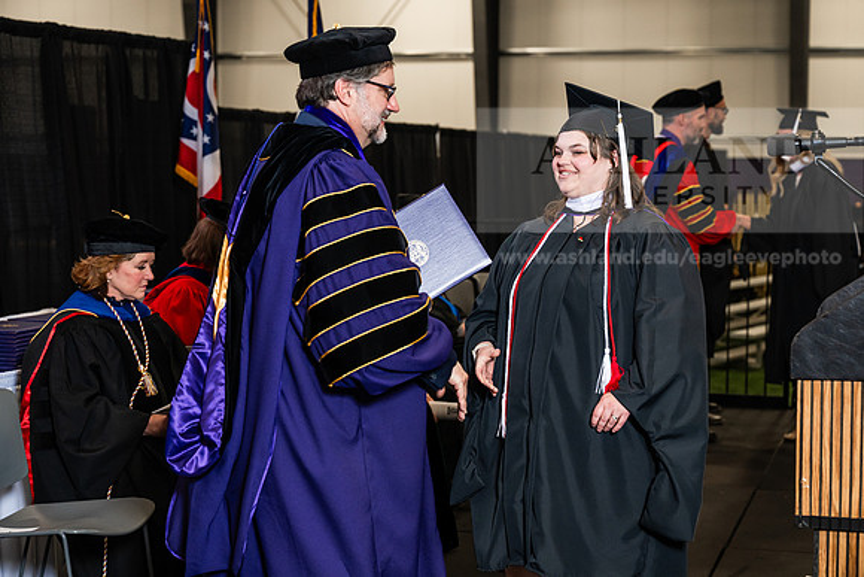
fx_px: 1680
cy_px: 288
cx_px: 432
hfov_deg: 28.8
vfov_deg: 19.5
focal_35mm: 70
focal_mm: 70
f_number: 4.5
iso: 1250
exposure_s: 1/200
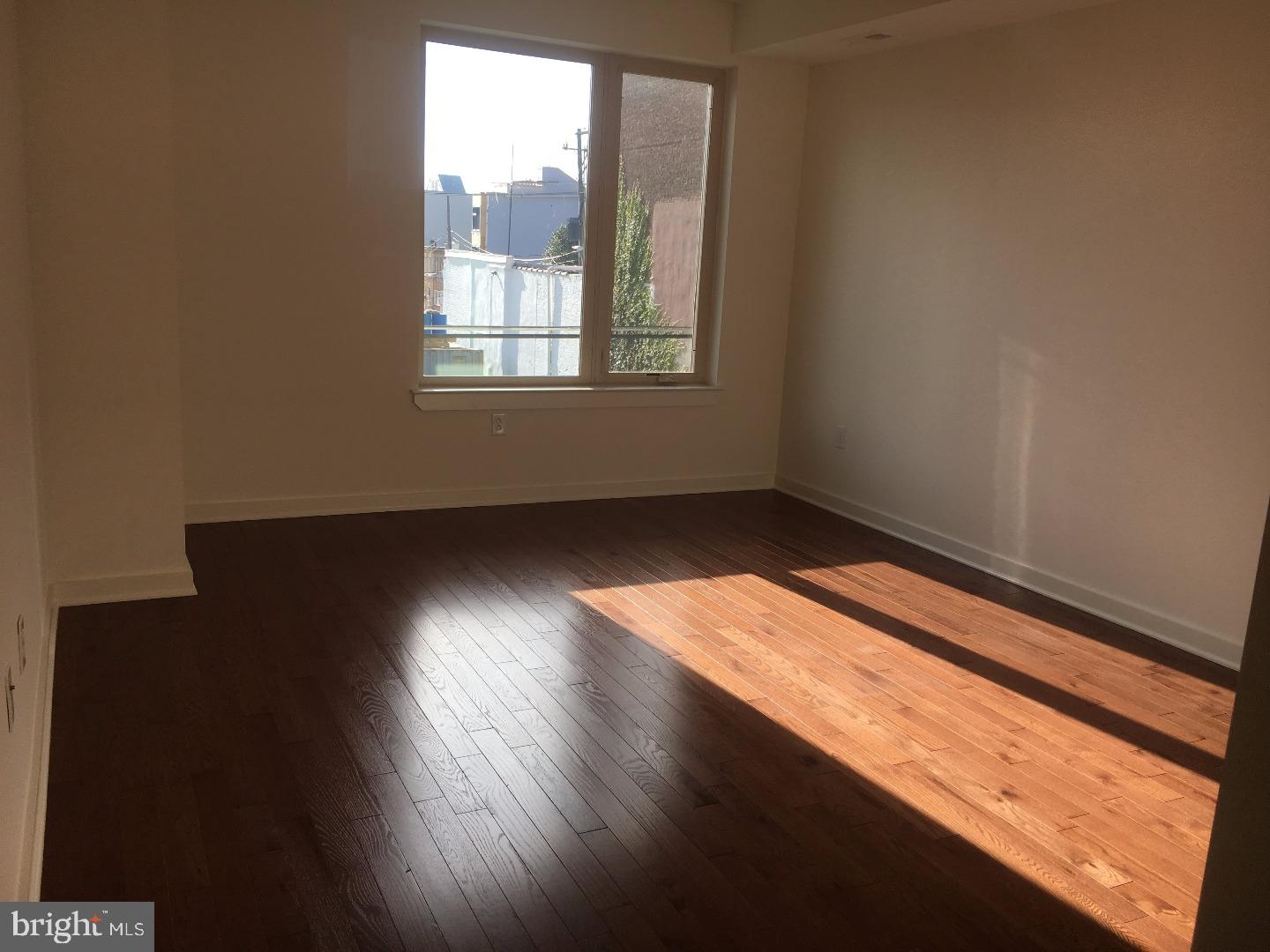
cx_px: 635
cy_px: 476
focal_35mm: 29
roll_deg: -2.4
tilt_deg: -10.8
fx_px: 1064
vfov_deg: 48.2
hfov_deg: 61.7
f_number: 2.2
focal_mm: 4.15
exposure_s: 1/351
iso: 25
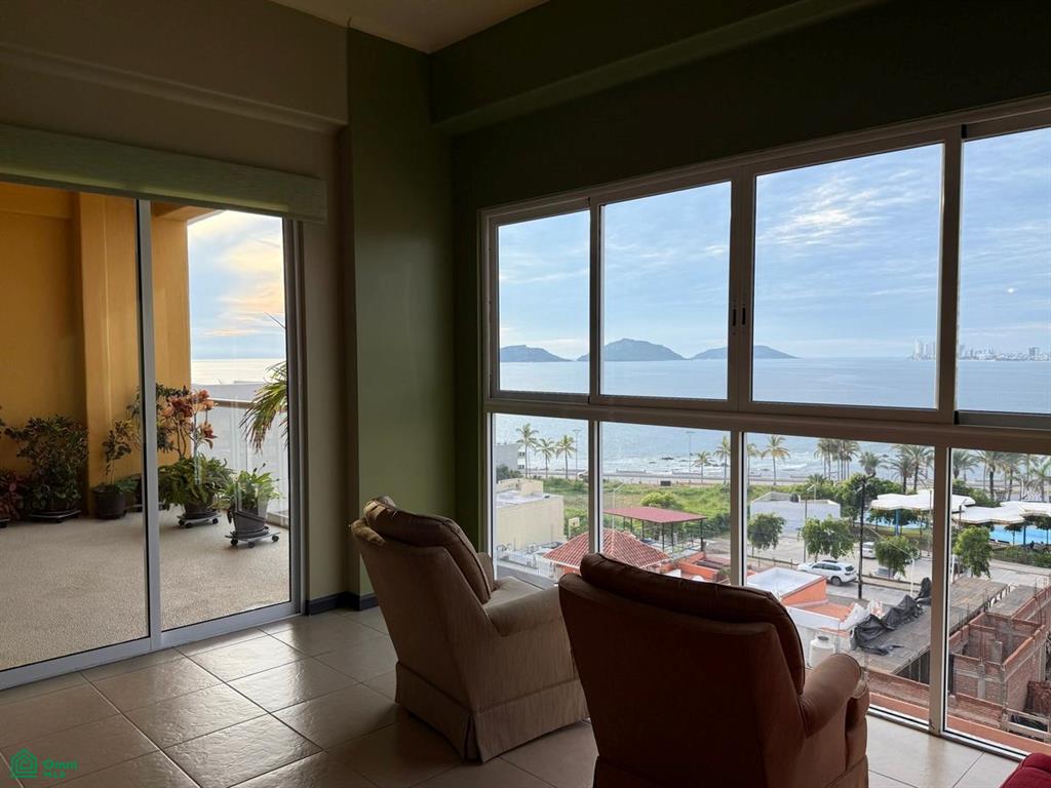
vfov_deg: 56.8
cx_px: 526
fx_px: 729
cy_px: 394
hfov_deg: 71.6
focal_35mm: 24
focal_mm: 6.76
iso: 80
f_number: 1.78
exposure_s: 1/497
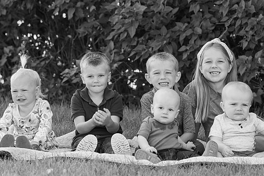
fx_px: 1437
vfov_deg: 7.0
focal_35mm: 196
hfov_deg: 10.5
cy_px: 66
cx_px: 122
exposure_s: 1/200
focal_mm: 156
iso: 500
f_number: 6.3
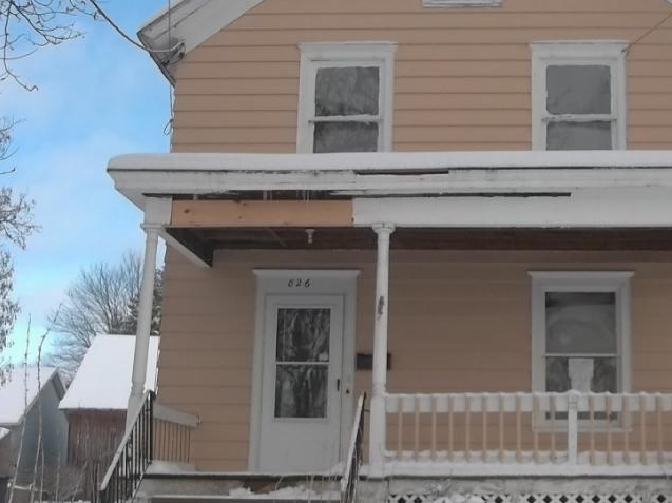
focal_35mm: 74
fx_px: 1436
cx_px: 499
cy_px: 229
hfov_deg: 26.0
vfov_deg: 19.9
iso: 80
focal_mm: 8.3
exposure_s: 1/250
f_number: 3.7
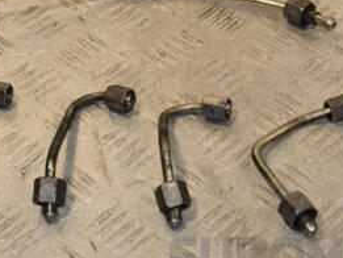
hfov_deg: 15.6
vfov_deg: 11.8
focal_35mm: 126
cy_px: 82
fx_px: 1249
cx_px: 146
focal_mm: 38
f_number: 8
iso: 800
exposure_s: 1/200
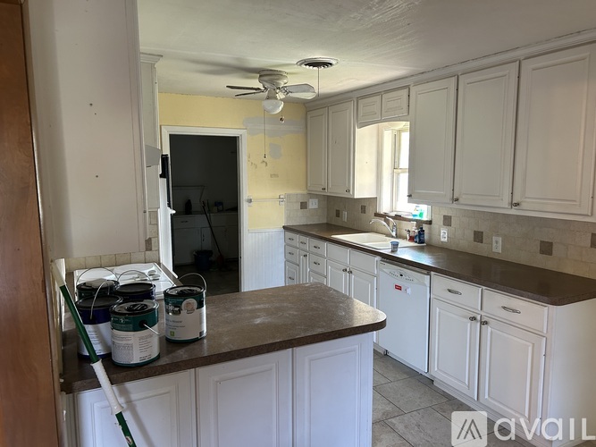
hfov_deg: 67.3
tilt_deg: -7.6
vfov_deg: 53.0
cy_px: 224
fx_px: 448
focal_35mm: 26
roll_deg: -0.1
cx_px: 298
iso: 160
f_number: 1.5
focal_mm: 5.7
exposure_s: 1/60
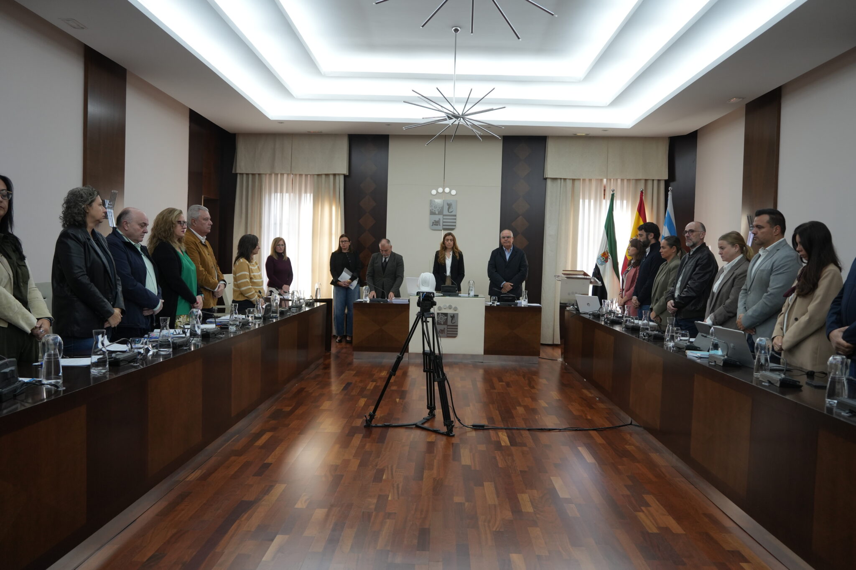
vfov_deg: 43.6
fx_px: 713
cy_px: 285
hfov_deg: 61.9
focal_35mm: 30
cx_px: 428
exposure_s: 1/160
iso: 800
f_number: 4
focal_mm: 30
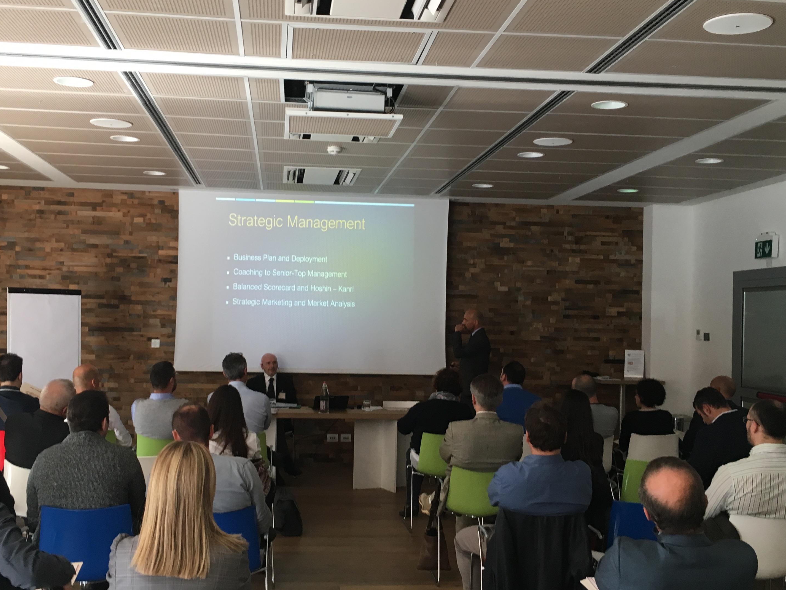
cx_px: 378
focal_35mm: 41
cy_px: 306
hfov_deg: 45.8
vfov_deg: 35.1
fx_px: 931
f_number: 2.2
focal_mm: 4.15
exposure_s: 1/33
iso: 100
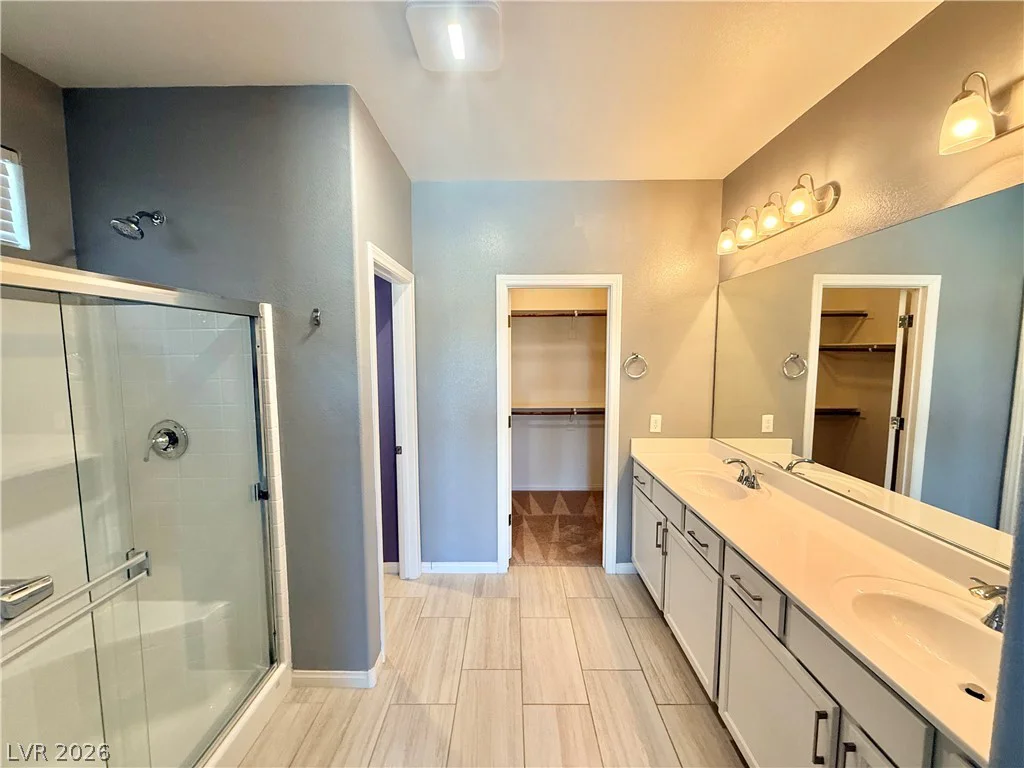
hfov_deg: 102.1
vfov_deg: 85.7
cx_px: 512
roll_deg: +0.0
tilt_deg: -4.1
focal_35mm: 14
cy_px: 384
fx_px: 414
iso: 160
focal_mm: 2.22
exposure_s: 1/60
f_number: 2.2
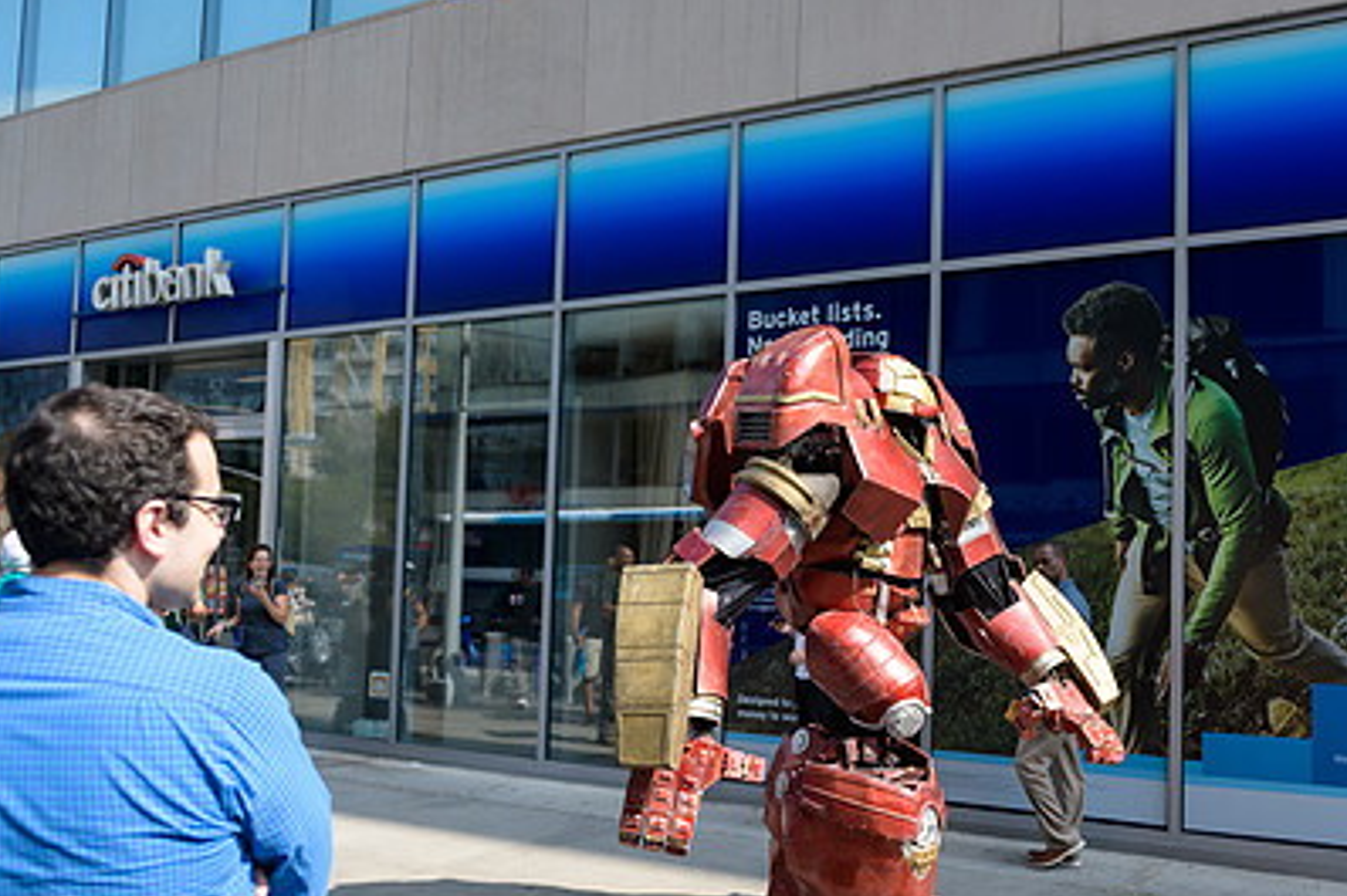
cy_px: 505
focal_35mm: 35
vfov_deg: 37.8
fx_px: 1309
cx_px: 843
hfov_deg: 53.8
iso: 200
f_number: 3.2
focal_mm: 24
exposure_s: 1/1250
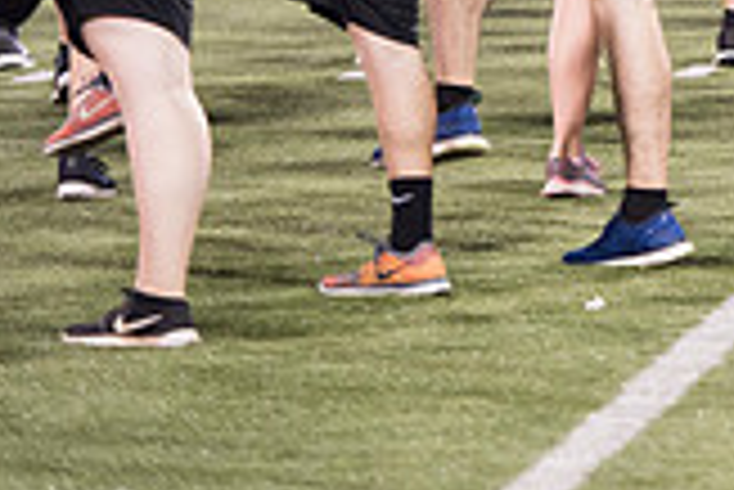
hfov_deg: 4.3
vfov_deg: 2.9
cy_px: -317
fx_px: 9795
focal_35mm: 480
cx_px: 1103
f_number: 2.8
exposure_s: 1/320
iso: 1000
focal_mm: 135
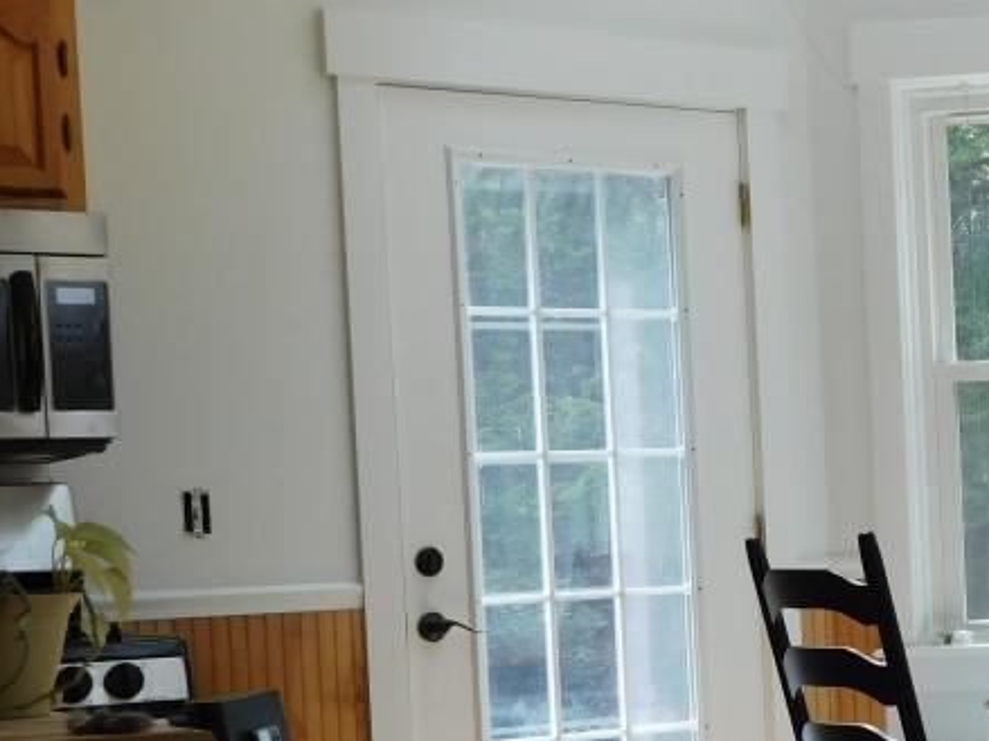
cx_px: 969
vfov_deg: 17.4
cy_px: 631
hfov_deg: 22.5
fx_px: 2399
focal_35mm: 84
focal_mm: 6.3
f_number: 3.5
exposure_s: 1/125
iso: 125
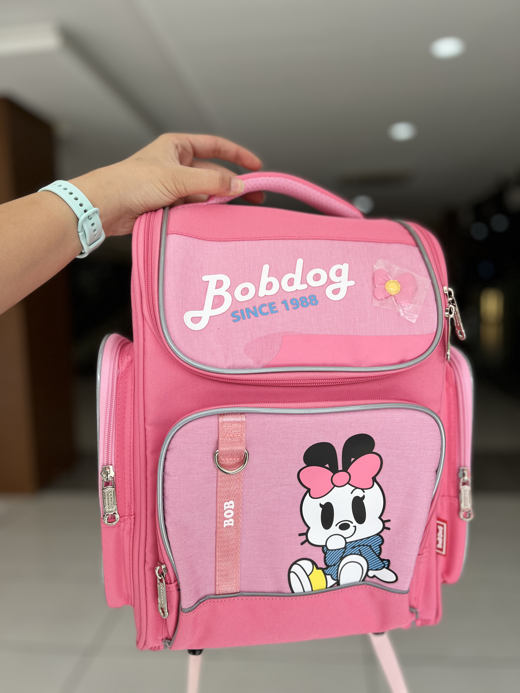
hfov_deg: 53.1
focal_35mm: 26
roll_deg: +1.7
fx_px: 521
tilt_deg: -7.6
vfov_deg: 67.3
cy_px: 346
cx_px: 260
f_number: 1.6
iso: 50
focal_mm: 5.1
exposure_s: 1/742
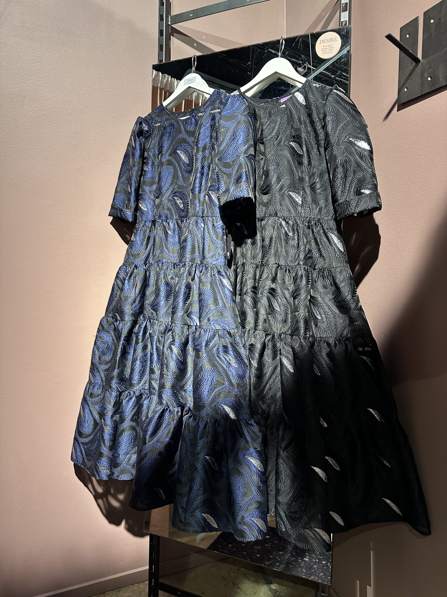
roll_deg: +1.7
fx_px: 413
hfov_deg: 56.8
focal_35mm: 24
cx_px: 224
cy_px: 298
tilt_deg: -7.7
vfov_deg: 71.6
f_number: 1.78
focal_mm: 6.86
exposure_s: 1/50
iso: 250
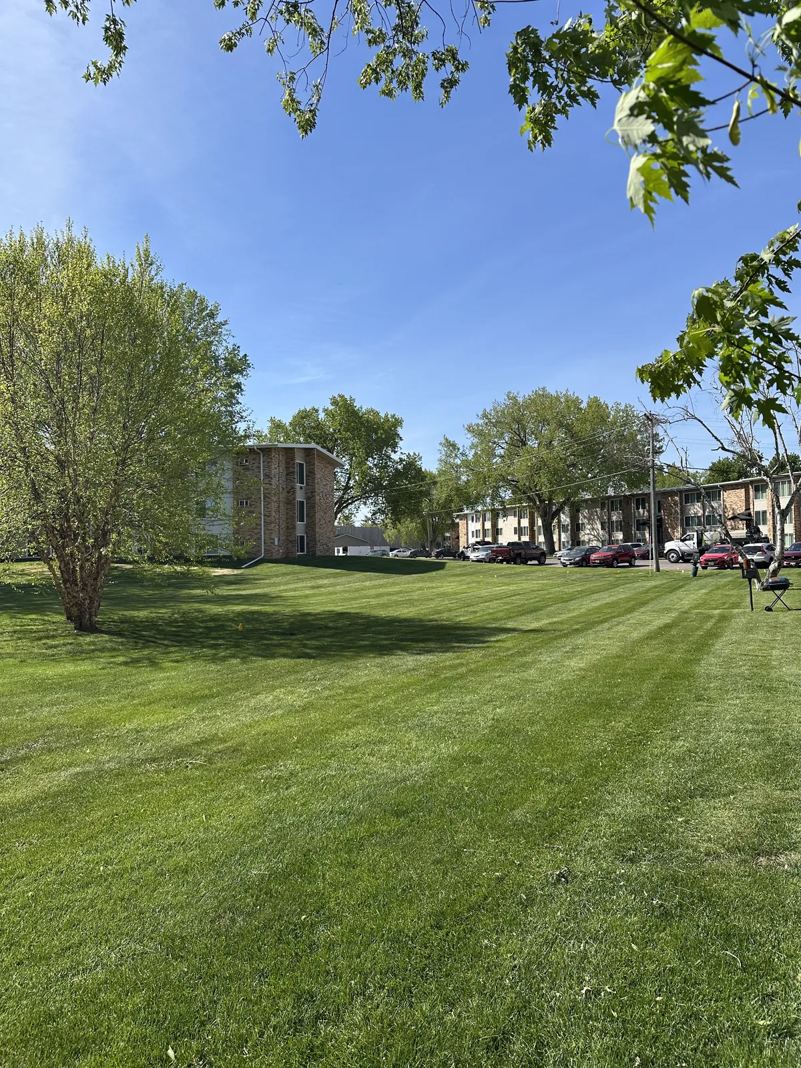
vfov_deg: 71.6
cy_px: 534
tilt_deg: +2.5
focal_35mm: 24
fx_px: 740
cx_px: 400
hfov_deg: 56.8
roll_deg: +2.9
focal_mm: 6.86
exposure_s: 1/3861
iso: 80
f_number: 1.78
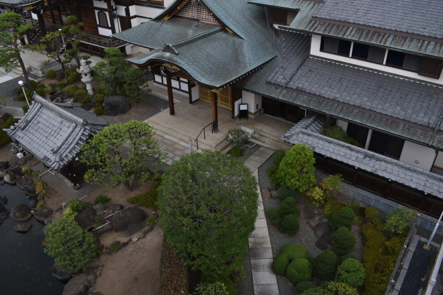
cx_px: 218
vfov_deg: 46.4
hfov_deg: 65.5
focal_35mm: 28
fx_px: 344
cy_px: 148
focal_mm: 18
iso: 100
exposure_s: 1/125
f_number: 5.6
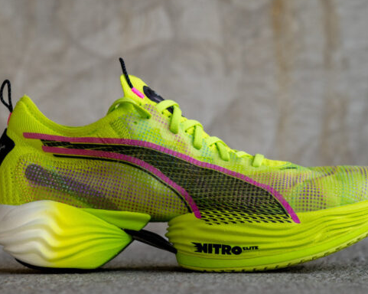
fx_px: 816
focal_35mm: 75
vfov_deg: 20.4
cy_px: 191
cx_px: 181
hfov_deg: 25.4
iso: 160
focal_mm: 50
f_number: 4
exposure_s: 1/160
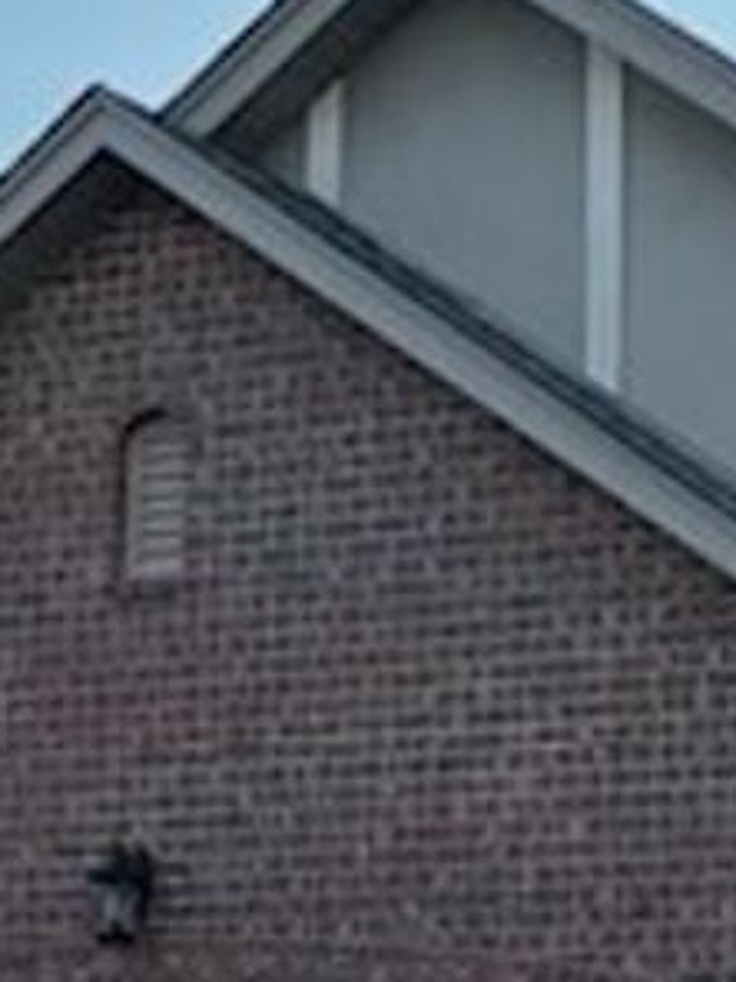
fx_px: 3402
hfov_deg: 11.7
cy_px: 974
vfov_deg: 16.1
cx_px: 1150
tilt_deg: +3.9
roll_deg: -0.4
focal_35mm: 120
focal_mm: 5.96
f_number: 1.6
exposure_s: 1/1848
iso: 64
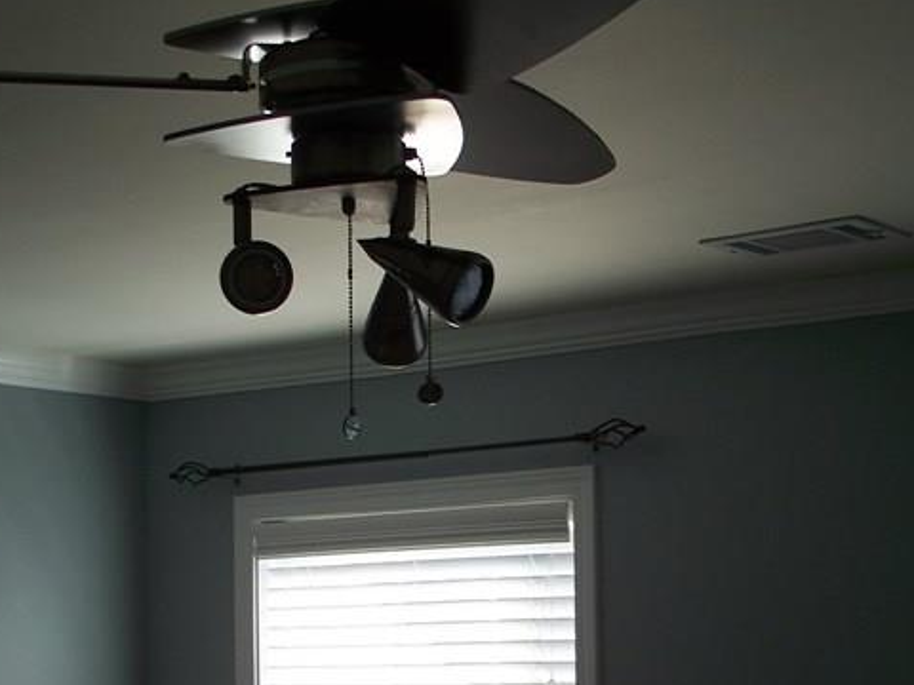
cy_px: 618
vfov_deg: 18.4
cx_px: 459
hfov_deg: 24.7
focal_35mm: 79
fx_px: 2086
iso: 64
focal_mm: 7.8
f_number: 2.8
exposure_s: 1/80
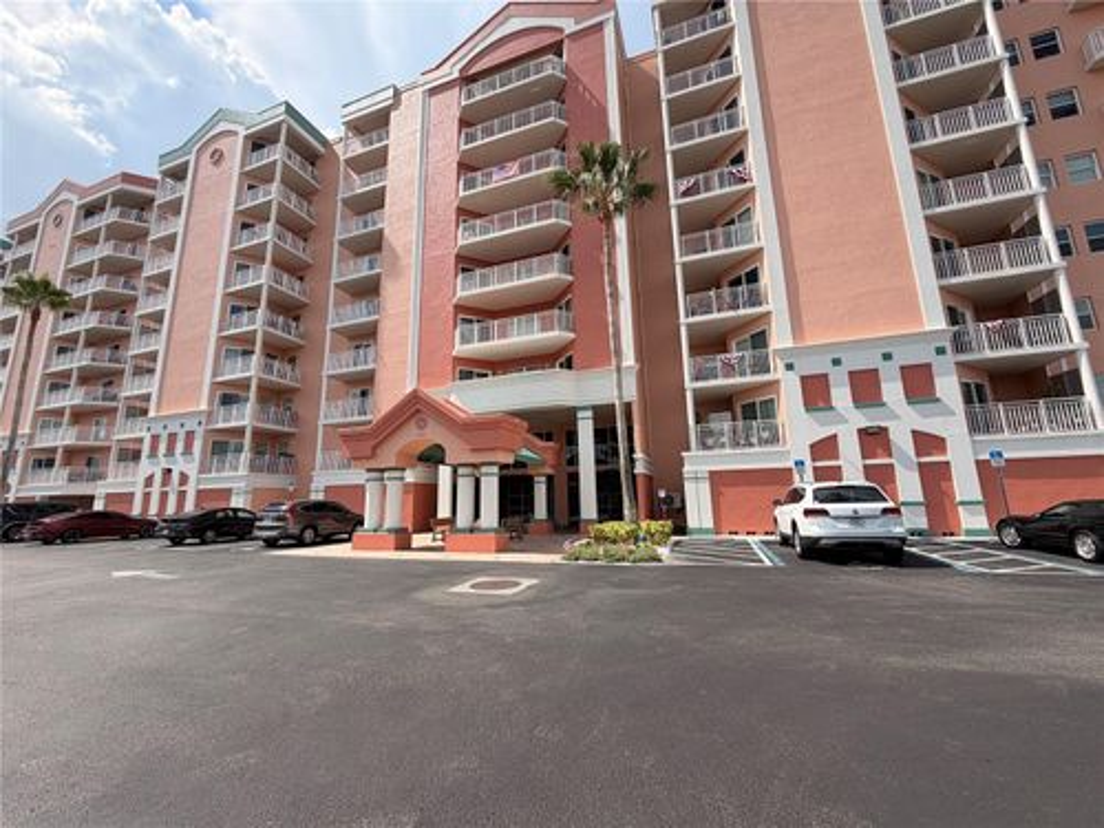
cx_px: 552
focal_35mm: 14
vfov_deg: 85.7
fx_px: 446
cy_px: 414
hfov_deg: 102.1
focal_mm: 2.22
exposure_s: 1/770
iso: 20
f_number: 2.2
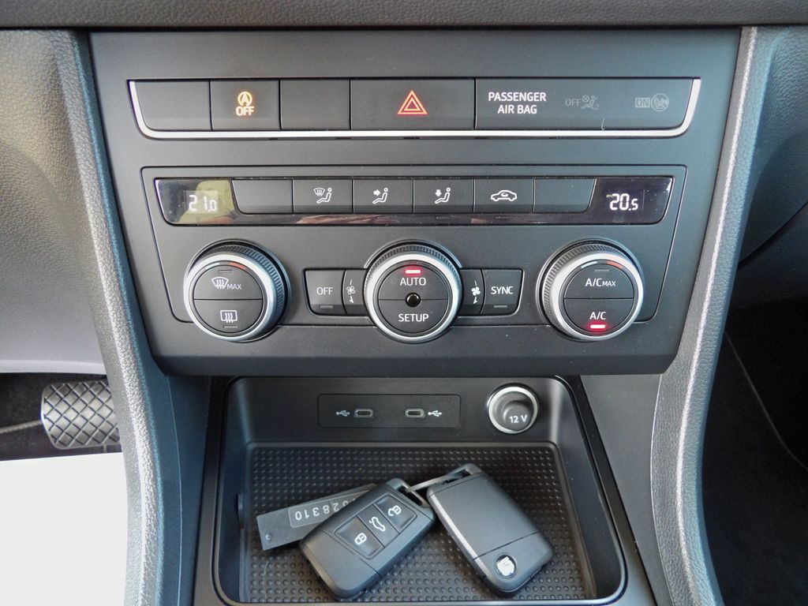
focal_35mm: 24
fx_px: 560
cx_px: 404
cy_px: 303
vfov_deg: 56.8
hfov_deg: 71.6
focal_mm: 4.3
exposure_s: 1/8
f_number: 3.2
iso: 348
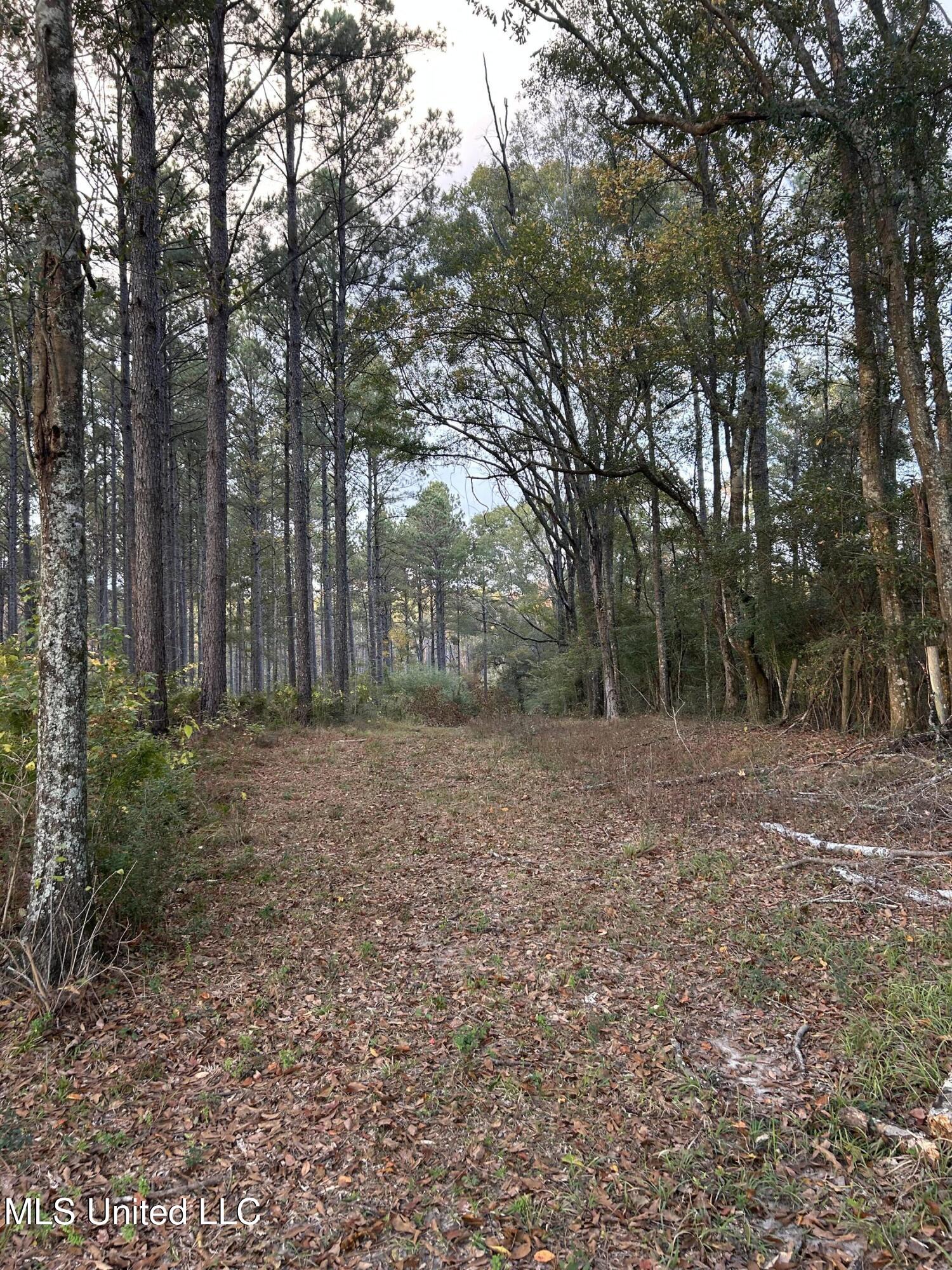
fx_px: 953
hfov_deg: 53.1
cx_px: 476
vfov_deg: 67.3
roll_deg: +1.2
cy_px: 635
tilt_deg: +0.8
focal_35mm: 26
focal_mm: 5.7
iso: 100
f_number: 1.5
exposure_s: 1/121
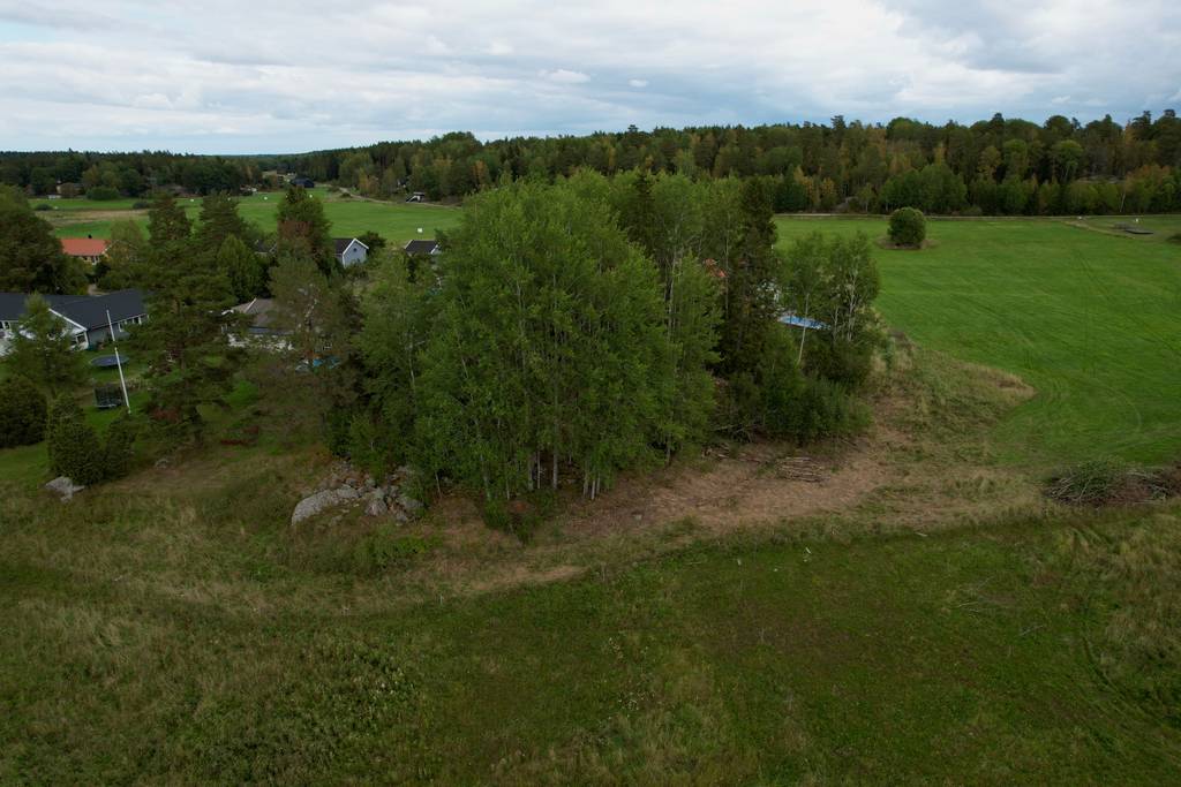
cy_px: 394
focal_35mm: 22
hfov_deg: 78.6
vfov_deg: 57.2
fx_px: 722
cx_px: 590
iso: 100
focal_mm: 8.38
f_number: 2.8
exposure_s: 1/800
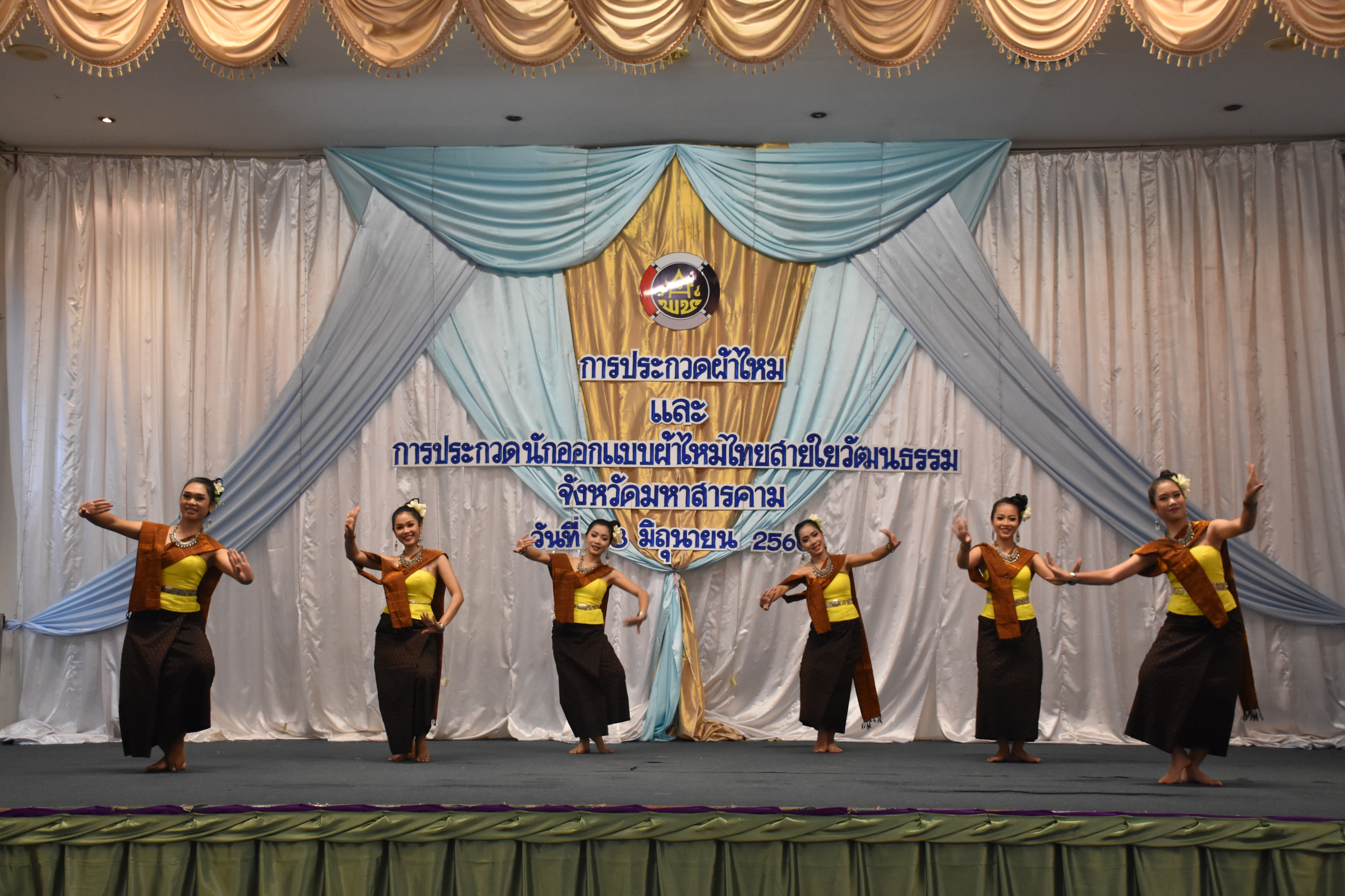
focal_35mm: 45
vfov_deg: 29.9
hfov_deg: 43.6
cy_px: 448
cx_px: 672
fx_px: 1681
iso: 1800
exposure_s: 1/60
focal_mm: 30
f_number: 4
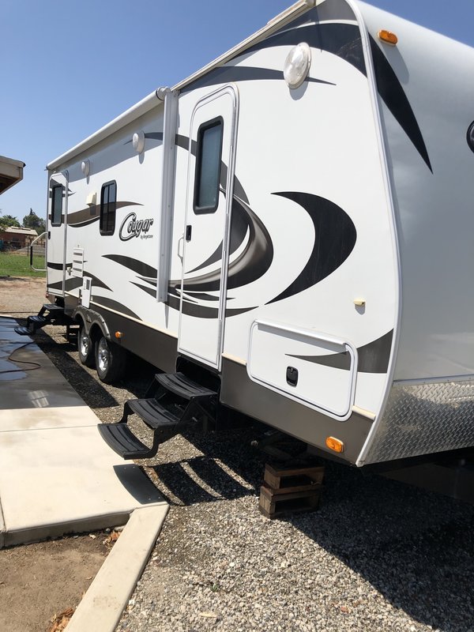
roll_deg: -3.8
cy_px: 316
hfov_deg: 49.7
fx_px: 511
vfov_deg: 63.4
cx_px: 237
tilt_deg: -5.8
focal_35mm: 28
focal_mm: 3.99
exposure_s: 1/3472
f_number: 1.8
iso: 20
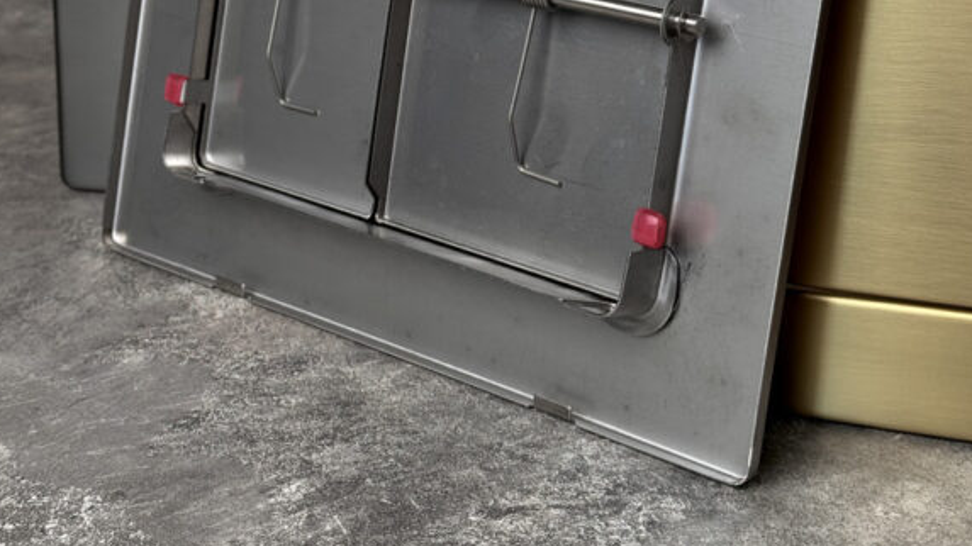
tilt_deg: -17.9
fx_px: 1881
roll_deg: +0.2
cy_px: 66
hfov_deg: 29.0
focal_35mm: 73
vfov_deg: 16.3
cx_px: 483
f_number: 1.78
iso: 64
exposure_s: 1/226
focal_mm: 6.76
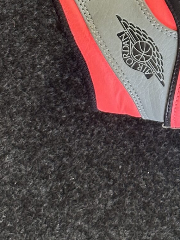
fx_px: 1123
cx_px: 290
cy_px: -72
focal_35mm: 162
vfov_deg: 11.9
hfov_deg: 8.9
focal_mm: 6.86
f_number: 1.78
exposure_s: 1/50
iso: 160
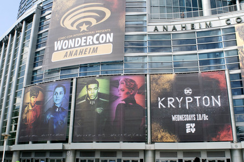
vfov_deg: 36.9
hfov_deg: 53.1
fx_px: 244
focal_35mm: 36
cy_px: 81
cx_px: 122
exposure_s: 1/800
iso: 1600
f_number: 14
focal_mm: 24
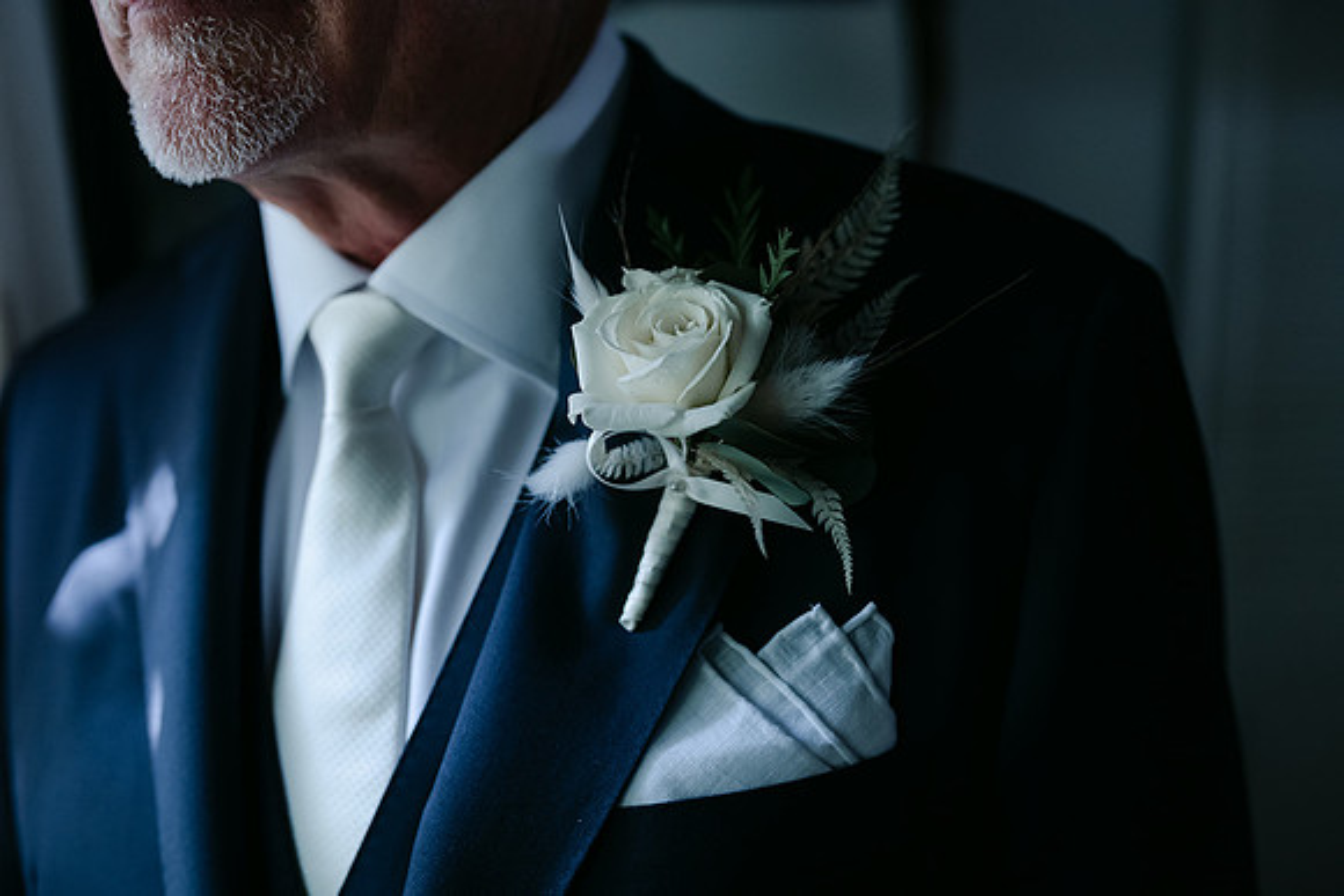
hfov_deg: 54.4
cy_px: 448
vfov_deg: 37.9
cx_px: 672
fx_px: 1307
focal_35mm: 35
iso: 800
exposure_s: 1/200
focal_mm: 35
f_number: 3.2
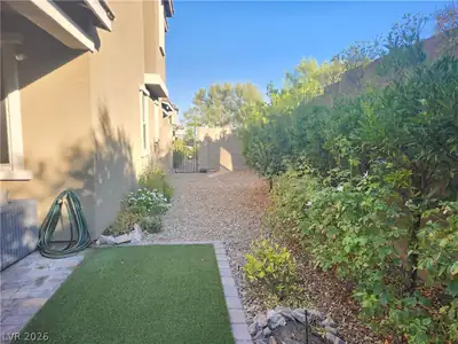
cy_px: 172
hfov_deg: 73.9
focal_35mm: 23
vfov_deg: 58.9
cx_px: 229
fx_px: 304
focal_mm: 5.54
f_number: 1.8
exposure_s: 1/180
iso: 40
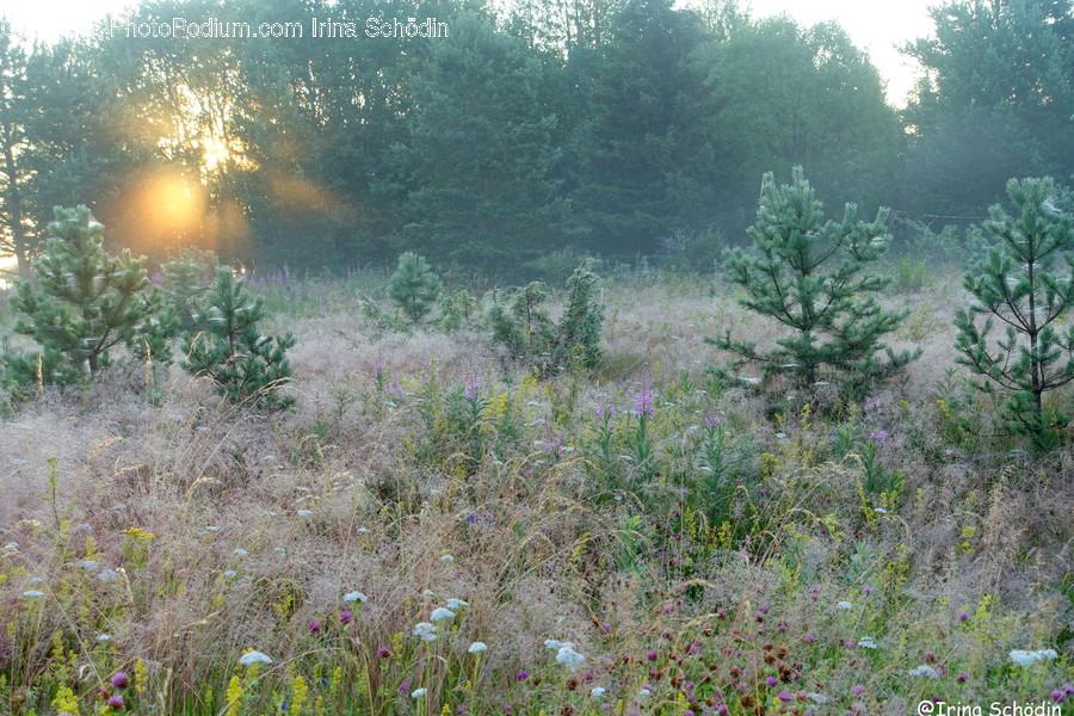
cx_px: 537
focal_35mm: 43
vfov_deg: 31.2
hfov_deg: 45.4
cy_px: 358
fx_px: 1283
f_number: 3.5
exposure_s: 1/125
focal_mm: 15.94
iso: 200
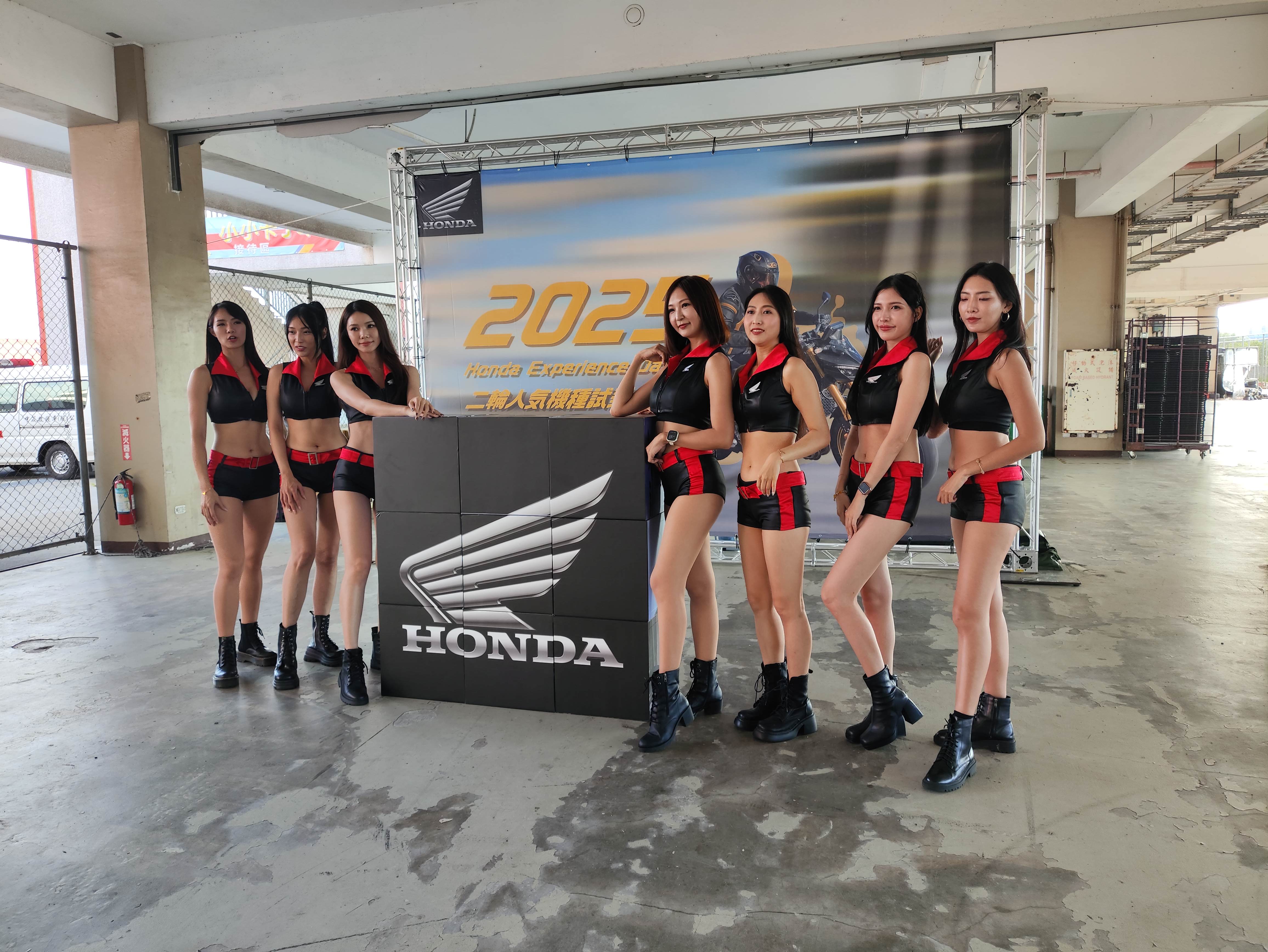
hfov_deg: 71.6
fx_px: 879
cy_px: 476
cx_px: 634
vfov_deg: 56.9
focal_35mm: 24
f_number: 1.8
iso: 50
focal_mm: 4.68
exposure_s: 1/120
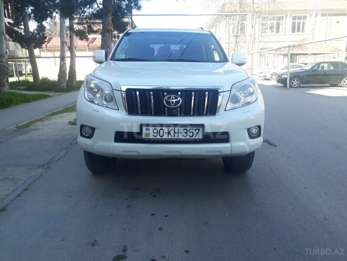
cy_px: 130
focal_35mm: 27
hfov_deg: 65.3
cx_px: 174
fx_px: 271
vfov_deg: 51.4
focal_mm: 3.6
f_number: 1.9
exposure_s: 1/227
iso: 40
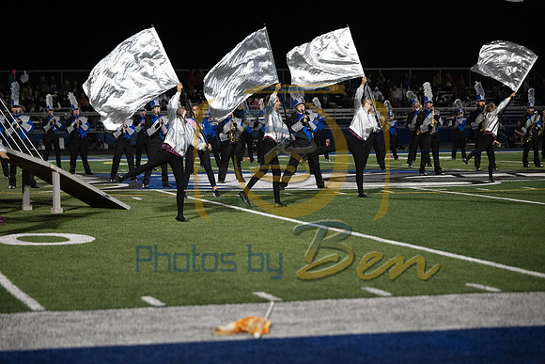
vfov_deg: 13.0
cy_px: 182
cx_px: 272
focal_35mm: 105
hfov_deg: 19.5
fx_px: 1590
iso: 5000
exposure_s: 1/1250
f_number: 2.8
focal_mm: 105
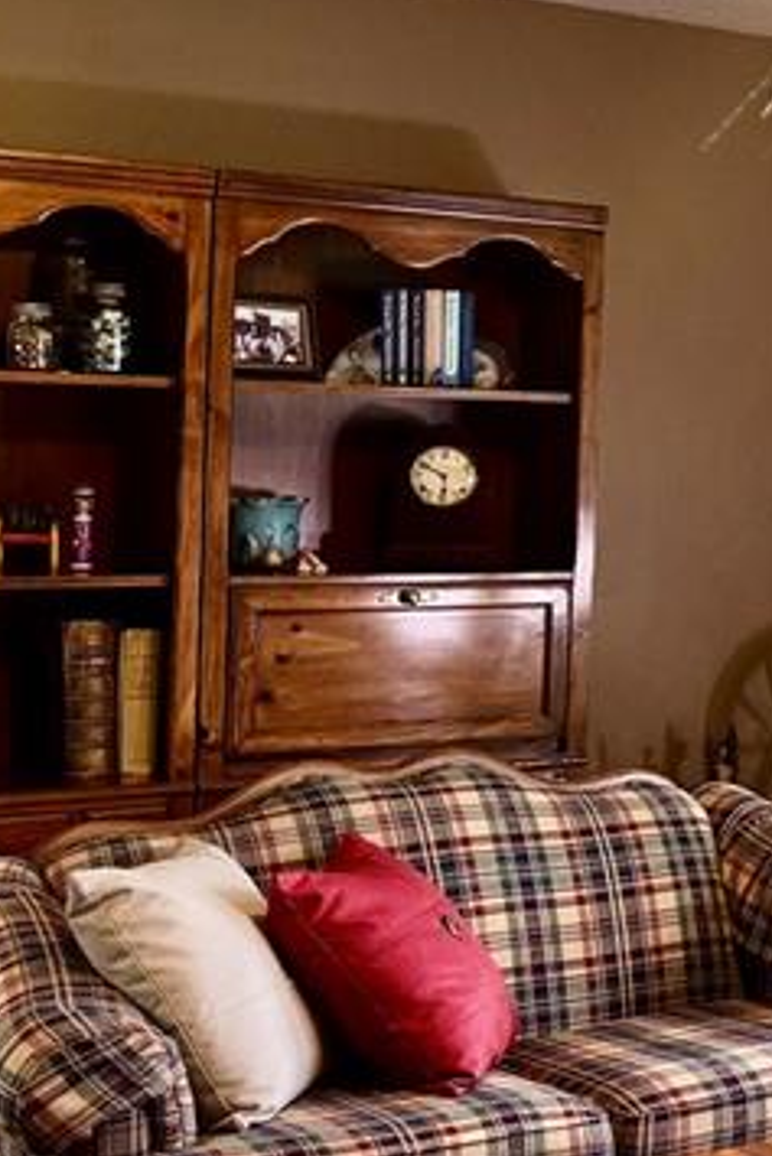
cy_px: 446
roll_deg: -1.3
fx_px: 2314
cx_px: 1313
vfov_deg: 28.0
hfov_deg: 16.4
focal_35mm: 72
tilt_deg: +0.4
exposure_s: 1/60
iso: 200
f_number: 1.78
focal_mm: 6.76
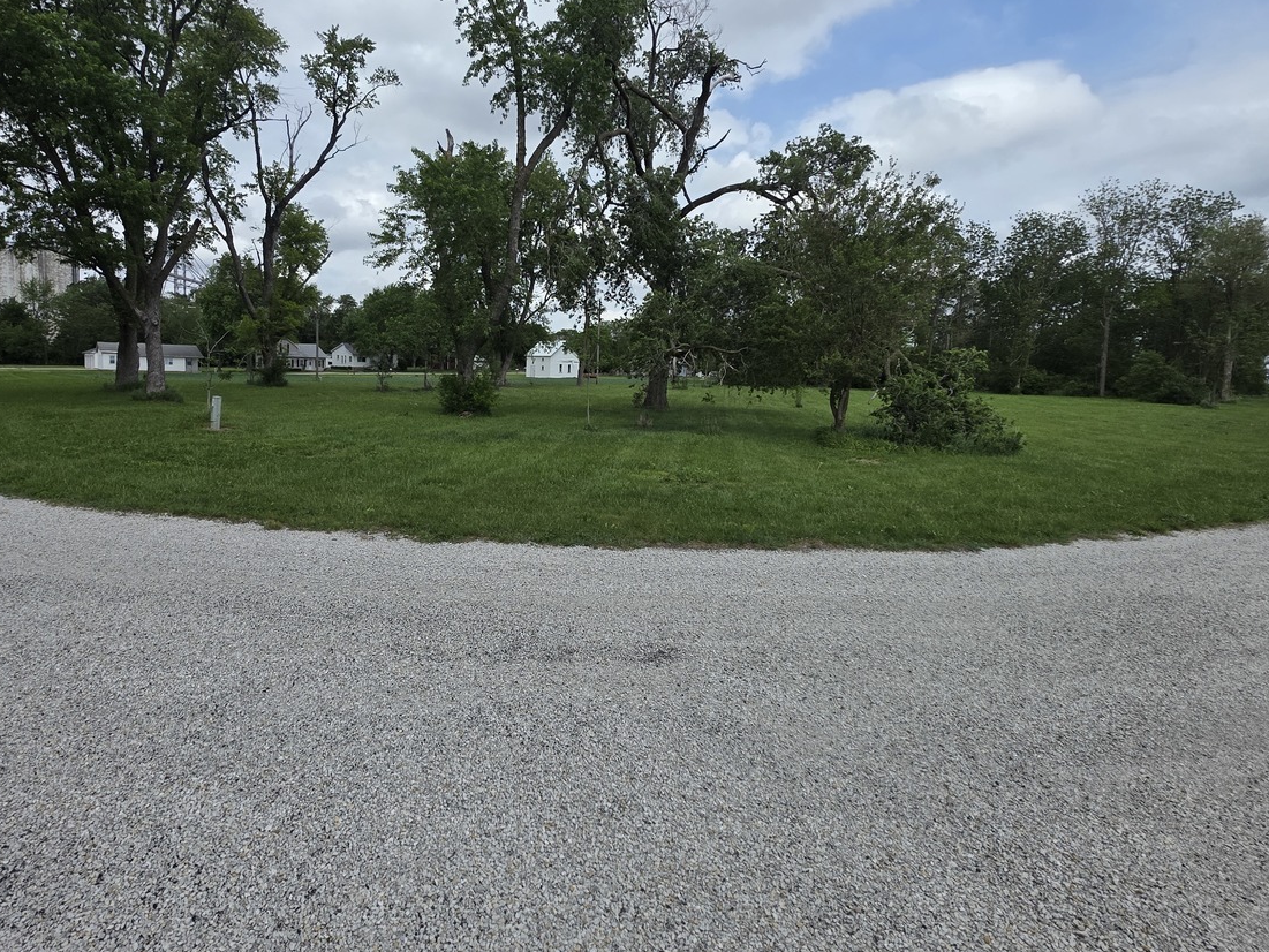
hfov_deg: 90.8
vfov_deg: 74.5
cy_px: 424
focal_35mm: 17
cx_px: 575
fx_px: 623
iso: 40
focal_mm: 2.2
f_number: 1.9
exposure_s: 1/3001
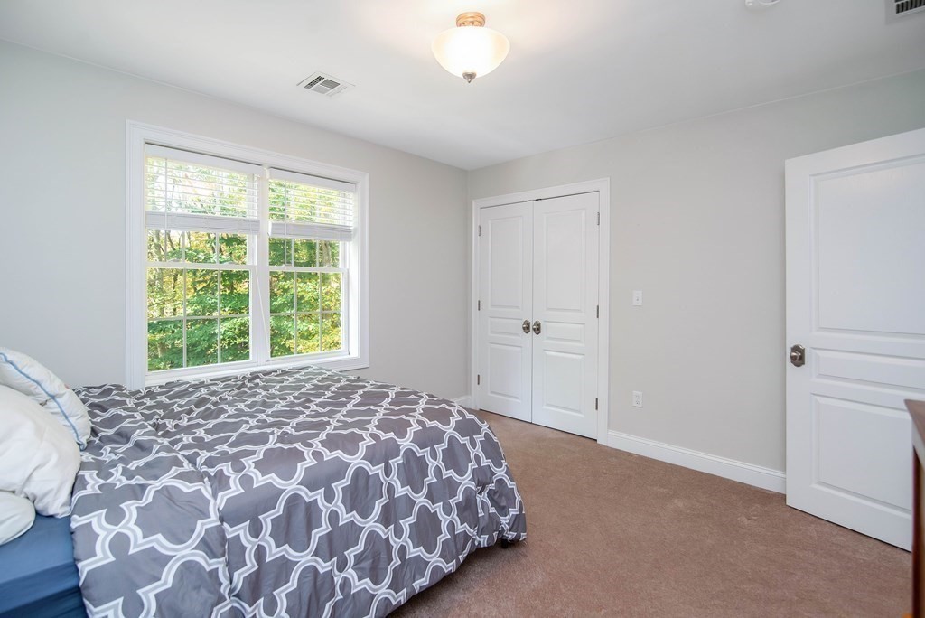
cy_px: 309
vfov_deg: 73.8
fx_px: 411
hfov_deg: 96.7
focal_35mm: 16
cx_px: 462
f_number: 5
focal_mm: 16
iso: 800
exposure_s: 1/100
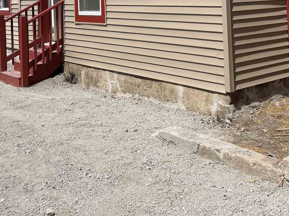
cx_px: 187
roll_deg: +2.3
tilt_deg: +2.4
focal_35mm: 55
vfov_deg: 24.7
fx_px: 459
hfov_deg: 34.7
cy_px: -22
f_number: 1.78
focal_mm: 6.76
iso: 80
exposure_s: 1/6173
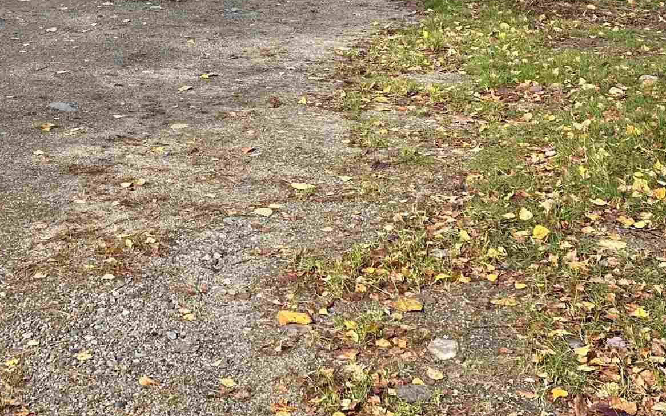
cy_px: -181
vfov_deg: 17.7
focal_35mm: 67
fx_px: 1216
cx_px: 160
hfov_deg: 30.1
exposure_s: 1/1019
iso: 80
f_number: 1.78
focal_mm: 6.86
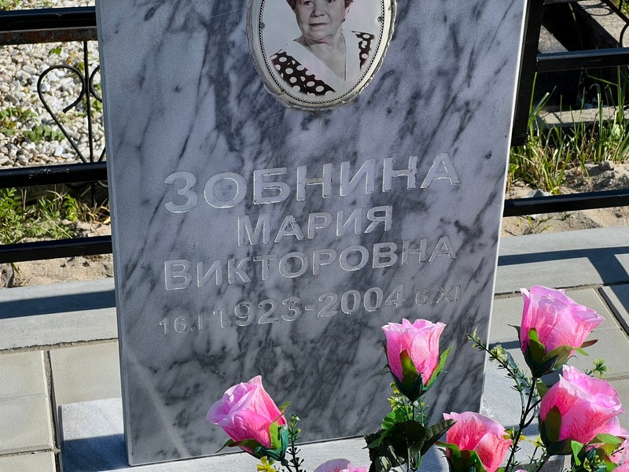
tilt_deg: -36.0
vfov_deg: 19.1
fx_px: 1399
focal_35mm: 77
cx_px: 314
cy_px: 236
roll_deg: -2.3
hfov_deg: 25.3
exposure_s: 1/626
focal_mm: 9
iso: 32
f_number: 2.8
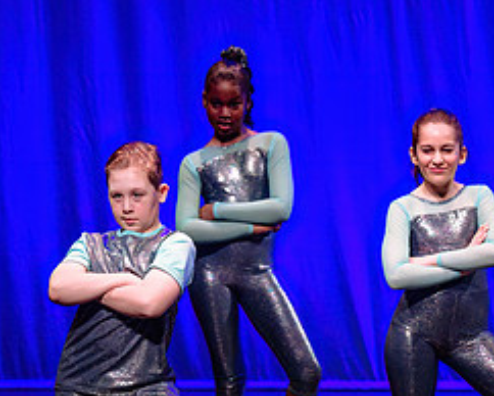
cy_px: 236
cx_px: 330
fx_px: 5429
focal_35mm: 371
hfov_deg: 5.2
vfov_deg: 4.2
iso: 1600
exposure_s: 1/400
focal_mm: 120
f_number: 2.8
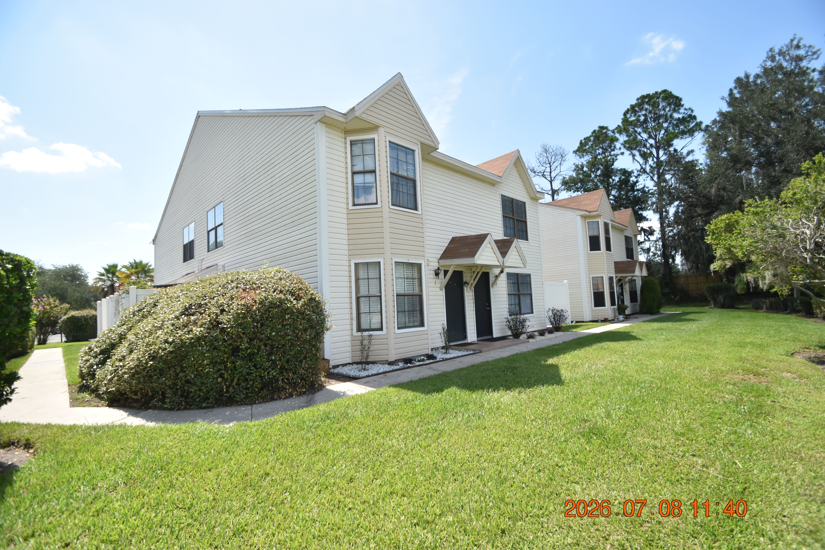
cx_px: 412
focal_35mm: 15
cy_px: 275
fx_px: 344
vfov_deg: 77.3
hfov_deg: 100.4
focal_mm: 10
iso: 800
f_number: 3.5
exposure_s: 1/4000
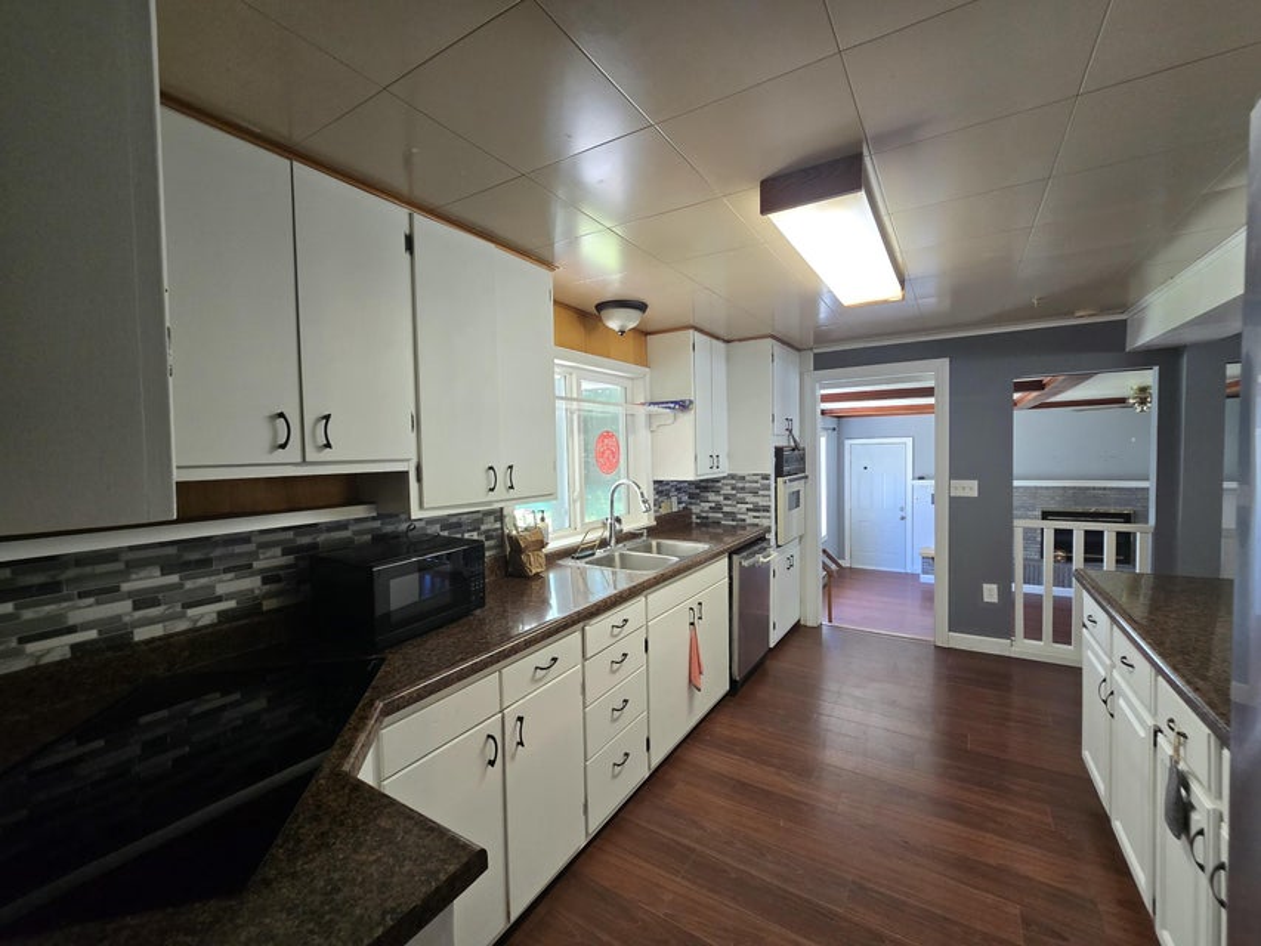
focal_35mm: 13
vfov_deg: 89.9
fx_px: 474
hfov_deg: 106.2
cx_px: 630
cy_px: 473
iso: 160
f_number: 2.2
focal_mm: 2.2
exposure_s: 1/60
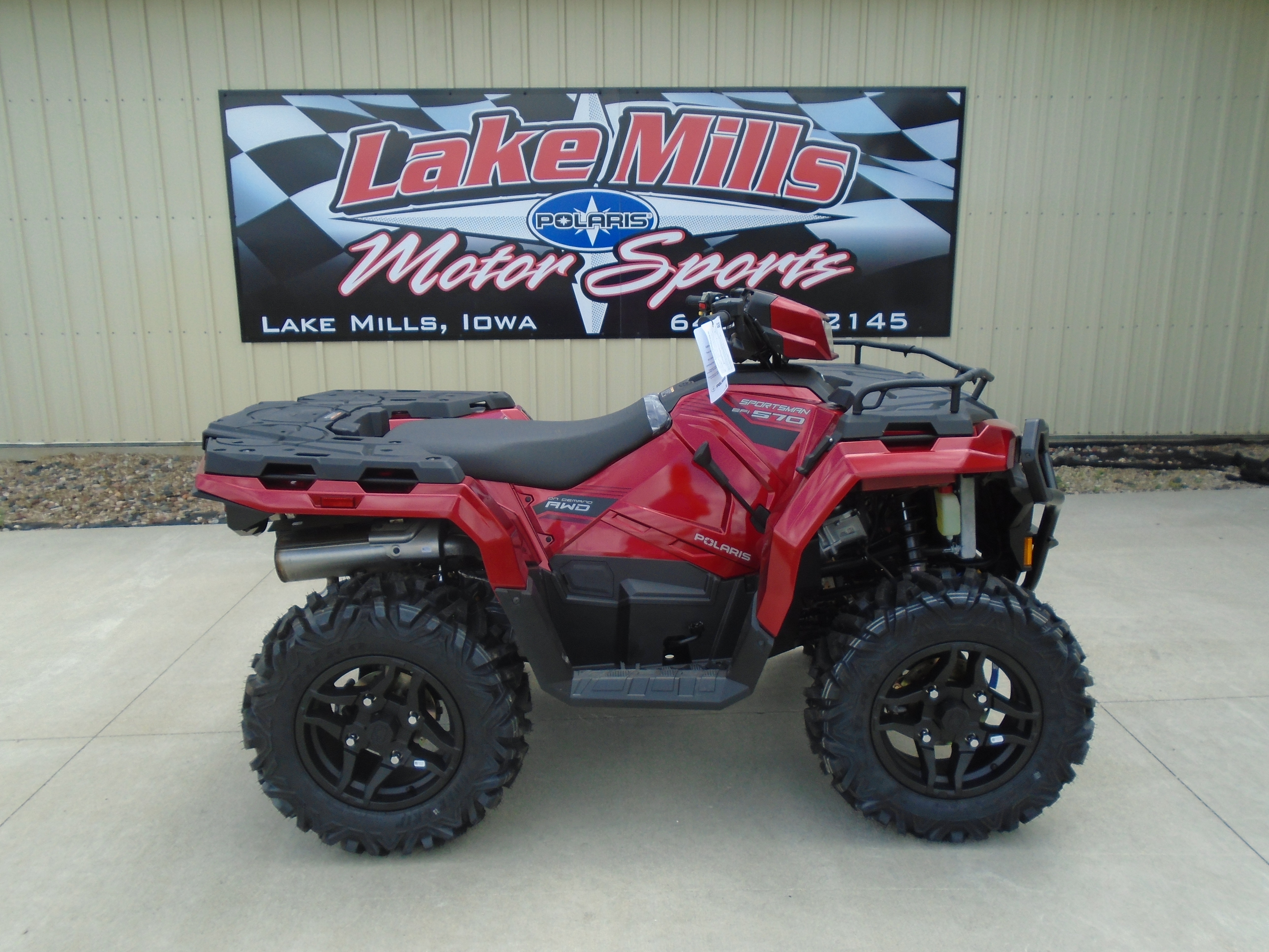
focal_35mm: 26
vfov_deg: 53.1
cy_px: 476
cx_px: 634
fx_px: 953
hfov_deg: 67.3
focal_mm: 4.6
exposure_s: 1/500
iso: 100
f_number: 3.2
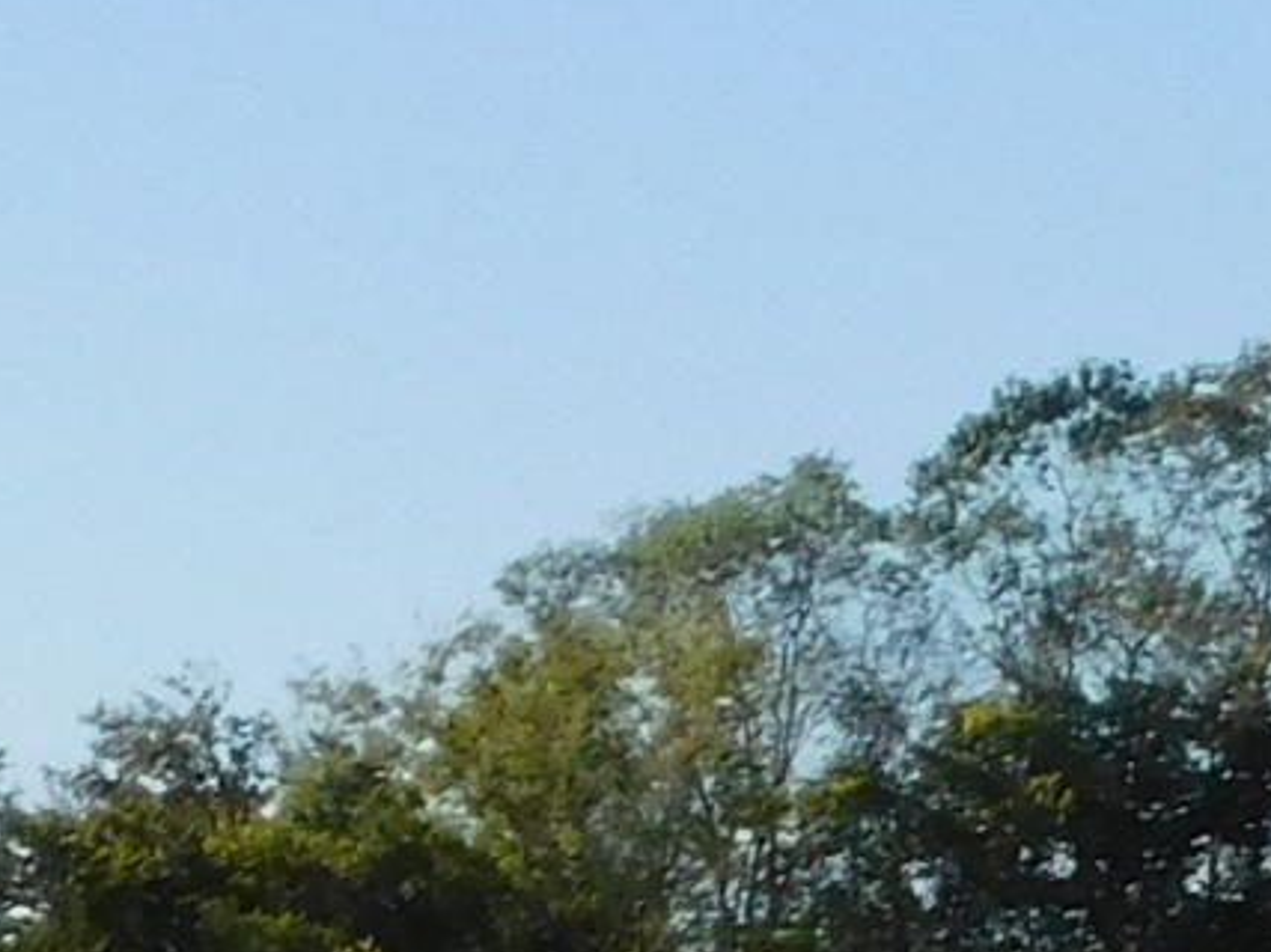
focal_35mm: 253
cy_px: 1562
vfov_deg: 5.8
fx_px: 9287
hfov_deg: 7.2
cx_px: -2012
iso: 125
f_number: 3.5
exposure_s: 1/1250
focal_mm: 6.3
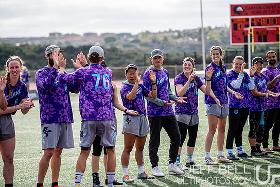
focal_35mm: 128
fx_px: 996
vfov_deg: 10.7
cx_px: 143
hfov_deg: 16.0
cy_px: 91
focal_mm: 120
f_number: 3.2
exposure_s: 1/1000
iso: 100
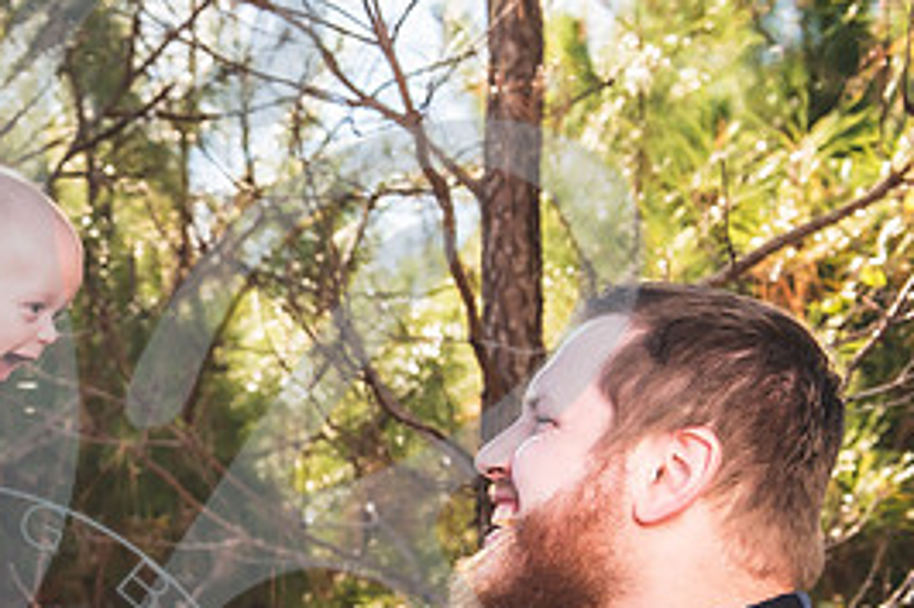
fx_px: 2106
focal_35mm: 83
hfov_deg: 23.9
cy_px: 544
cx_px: 100
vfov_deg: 16.2
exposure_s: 1/250
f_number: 4
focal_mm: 38
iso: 100
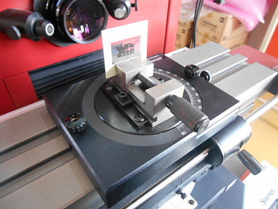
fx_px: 209
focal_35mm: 26
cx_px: 139
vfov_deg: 53.1
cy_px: 104
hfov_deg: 67.3
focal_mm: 4.7
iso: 400
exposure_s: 1/13
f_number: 3.4
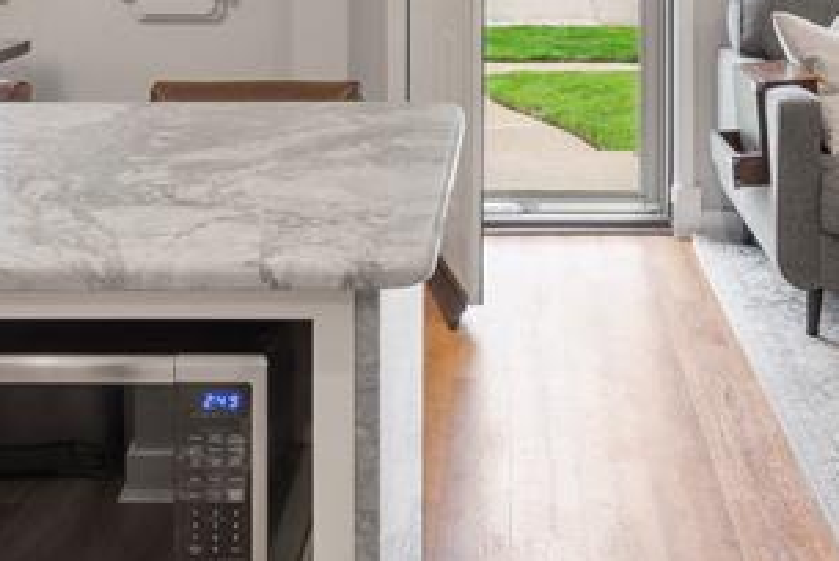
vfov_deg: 21.8
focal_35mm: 57
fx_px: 1330
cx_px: 520
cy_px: -142
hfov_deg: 34.9
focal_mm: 17
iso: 160
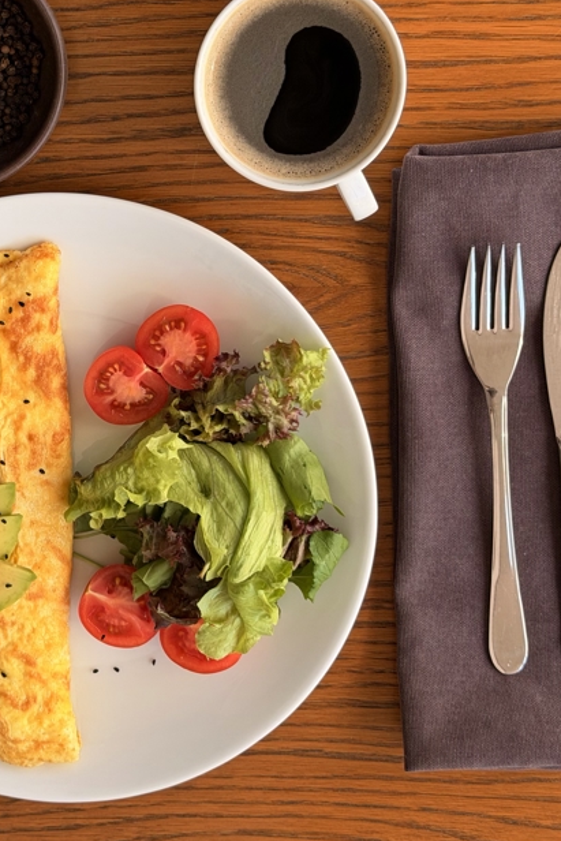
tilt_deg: -77.2
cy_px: 399
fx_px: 1682
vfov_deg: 28.1
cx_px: 117
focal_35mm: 72
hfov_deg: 18.8
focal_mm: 6.76
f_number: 1.78
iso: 64
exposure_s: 1/566
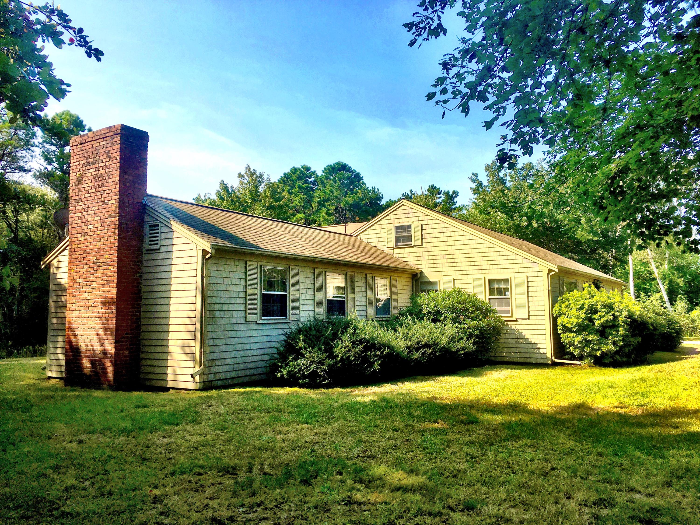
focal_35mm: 29
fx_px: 586
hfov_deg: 61.7
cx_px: 350
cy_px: 262
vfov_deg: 48.2
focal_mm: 4.15
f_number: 2.8
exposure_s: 1/1374
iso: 25
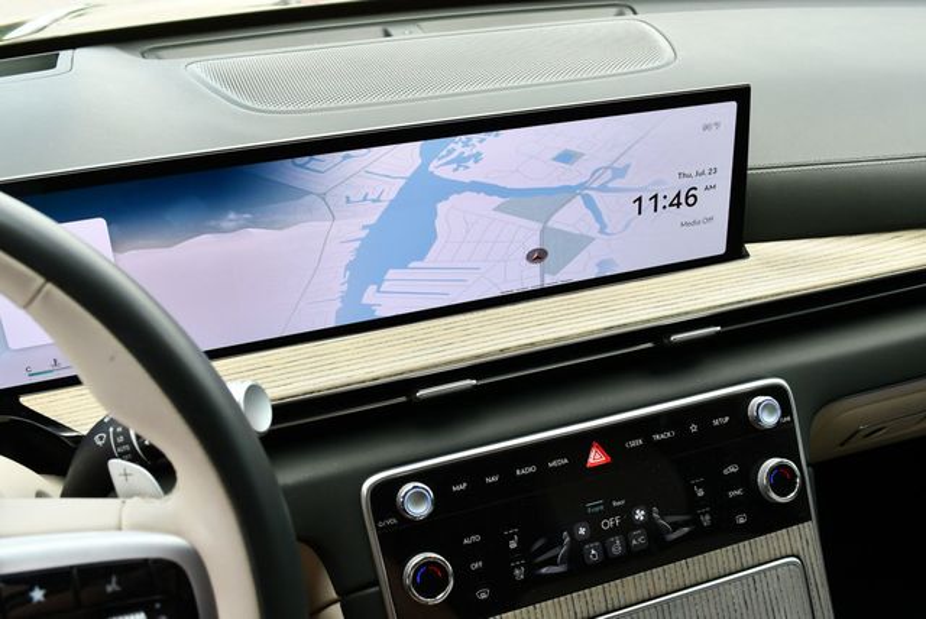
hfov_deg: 53.1
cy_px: 310
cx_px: 463
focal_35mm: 36
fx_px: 927
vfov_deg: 36.9
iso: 400
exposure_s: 1/250
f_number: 5
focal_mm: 18
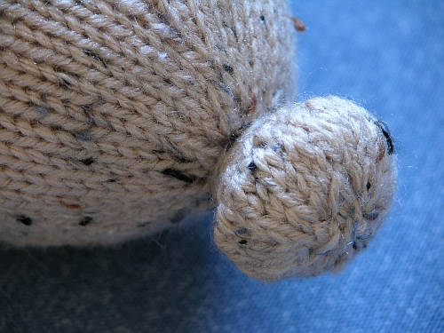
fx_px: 3463
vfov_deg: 5.5
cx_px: 222
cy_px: 166
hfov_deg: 7.3
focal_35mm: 270
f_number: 4.2
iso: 69
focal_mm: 67.7
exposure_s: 1/4
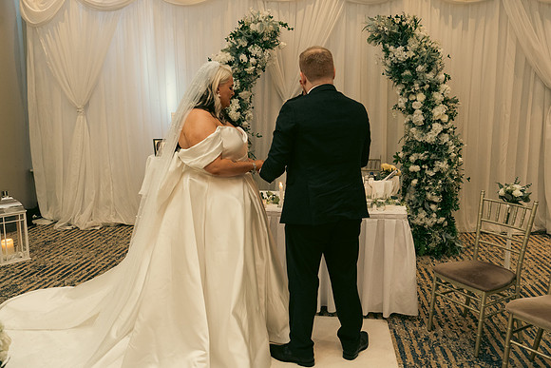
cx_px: 276
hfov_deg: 63.6
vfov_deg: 45.0
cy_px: 184
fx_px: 444
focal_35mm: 29
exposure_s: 1/160
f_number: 3.5
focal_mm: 29
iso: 2500
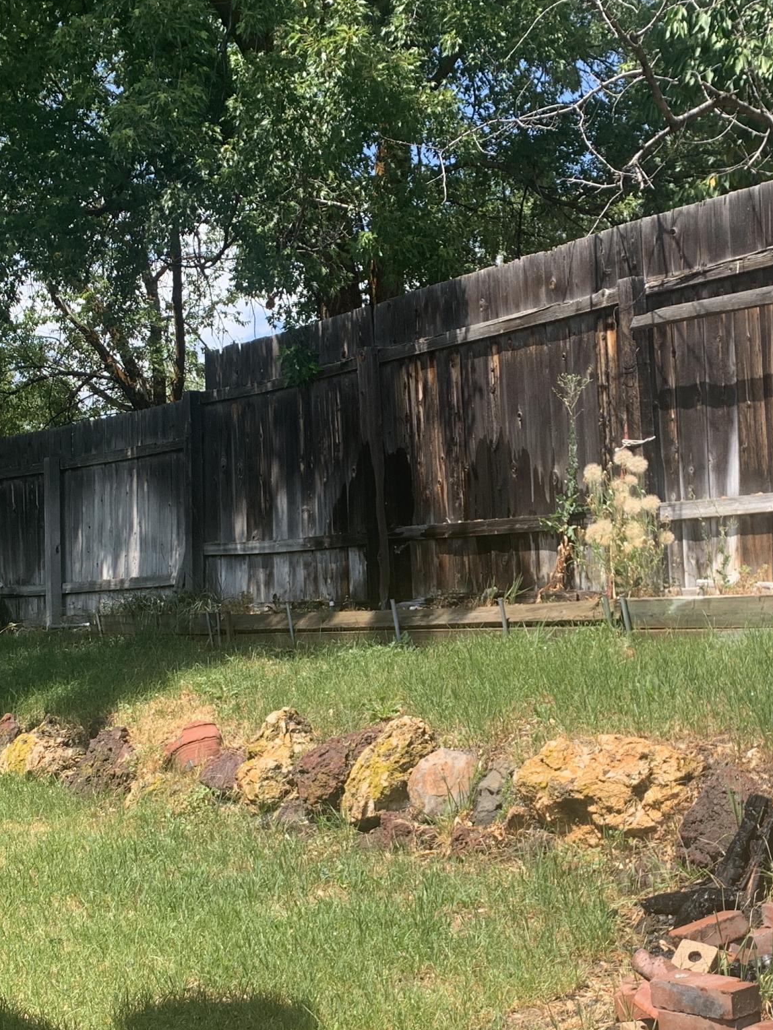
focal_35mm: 51
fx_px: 1518
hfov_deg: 28.5
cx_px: 456
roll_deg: +3.7
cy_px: 683
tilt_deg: -2.9
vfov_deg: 37.1
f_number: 1.8
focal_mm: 4.25
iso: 25
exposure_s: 1/856
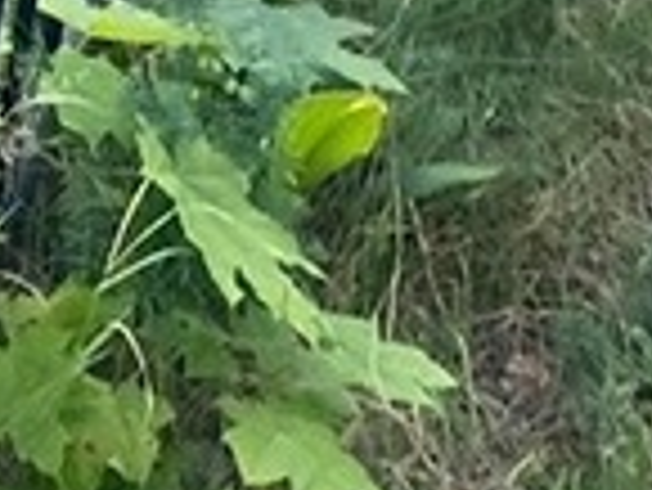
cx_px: -953
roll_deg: +1.0
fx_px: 3450
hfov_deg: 9.5
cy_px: -1169
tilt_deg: -12.0
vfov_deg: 7.0
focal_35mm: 183
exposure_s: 1/113
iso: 125
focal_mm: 4.25
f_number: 1.8
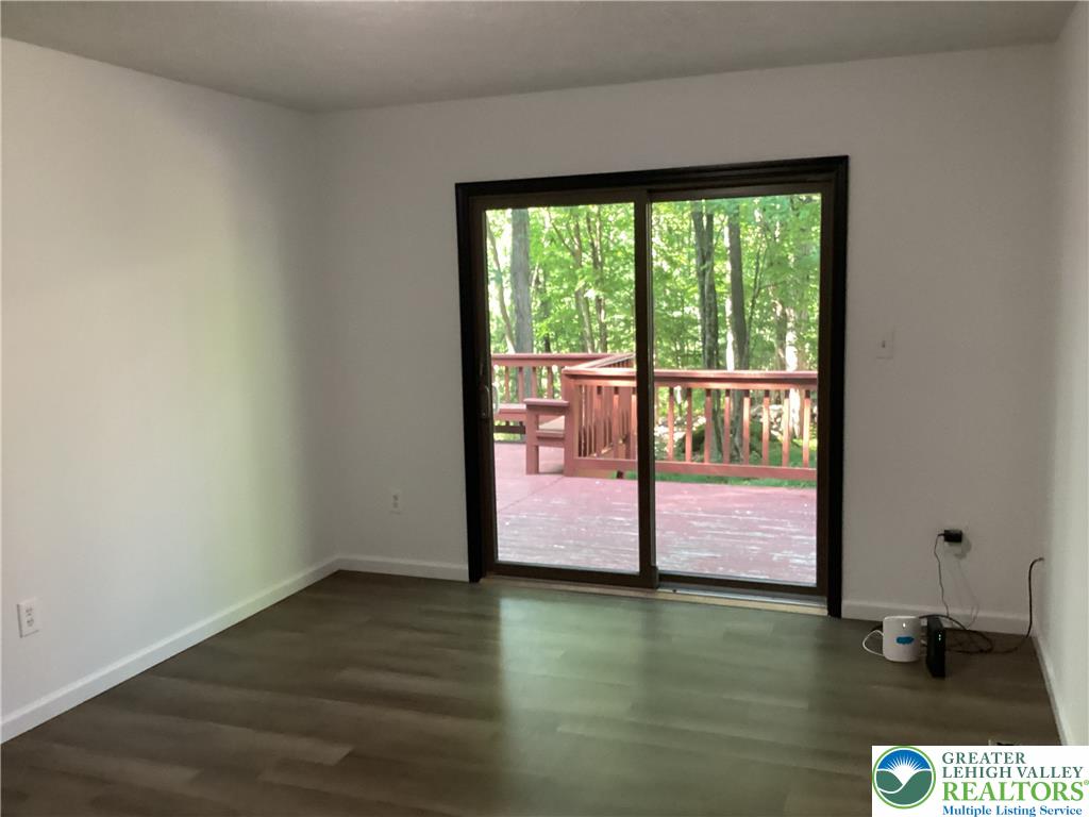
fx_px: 975
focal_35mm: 31
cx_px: 544
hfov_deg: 58.4
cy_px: 408
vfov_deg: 45.4
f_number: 2.4
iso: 320
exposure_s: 1/60
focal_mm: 3.3
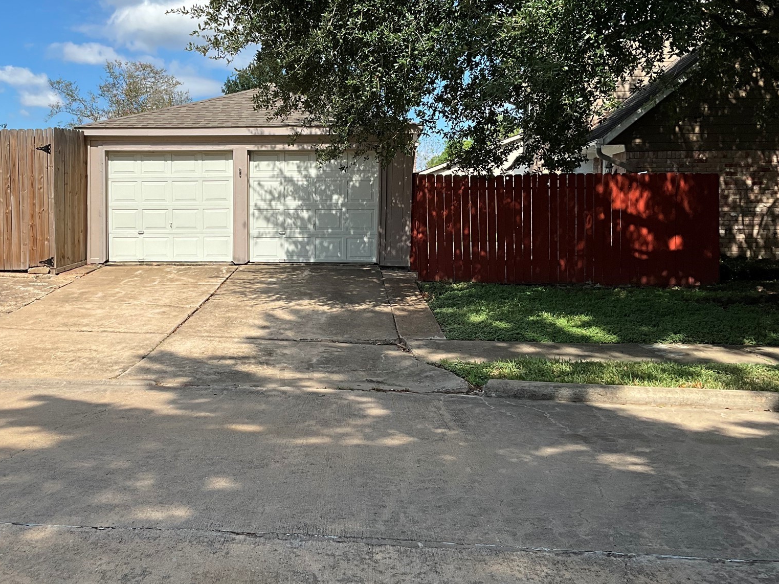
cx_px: 271
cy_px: 267
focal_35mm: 39
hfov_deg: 47.2
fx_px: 878
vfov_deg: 36.8
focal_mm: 3
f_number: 1.8
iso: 25
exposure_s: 1/1786
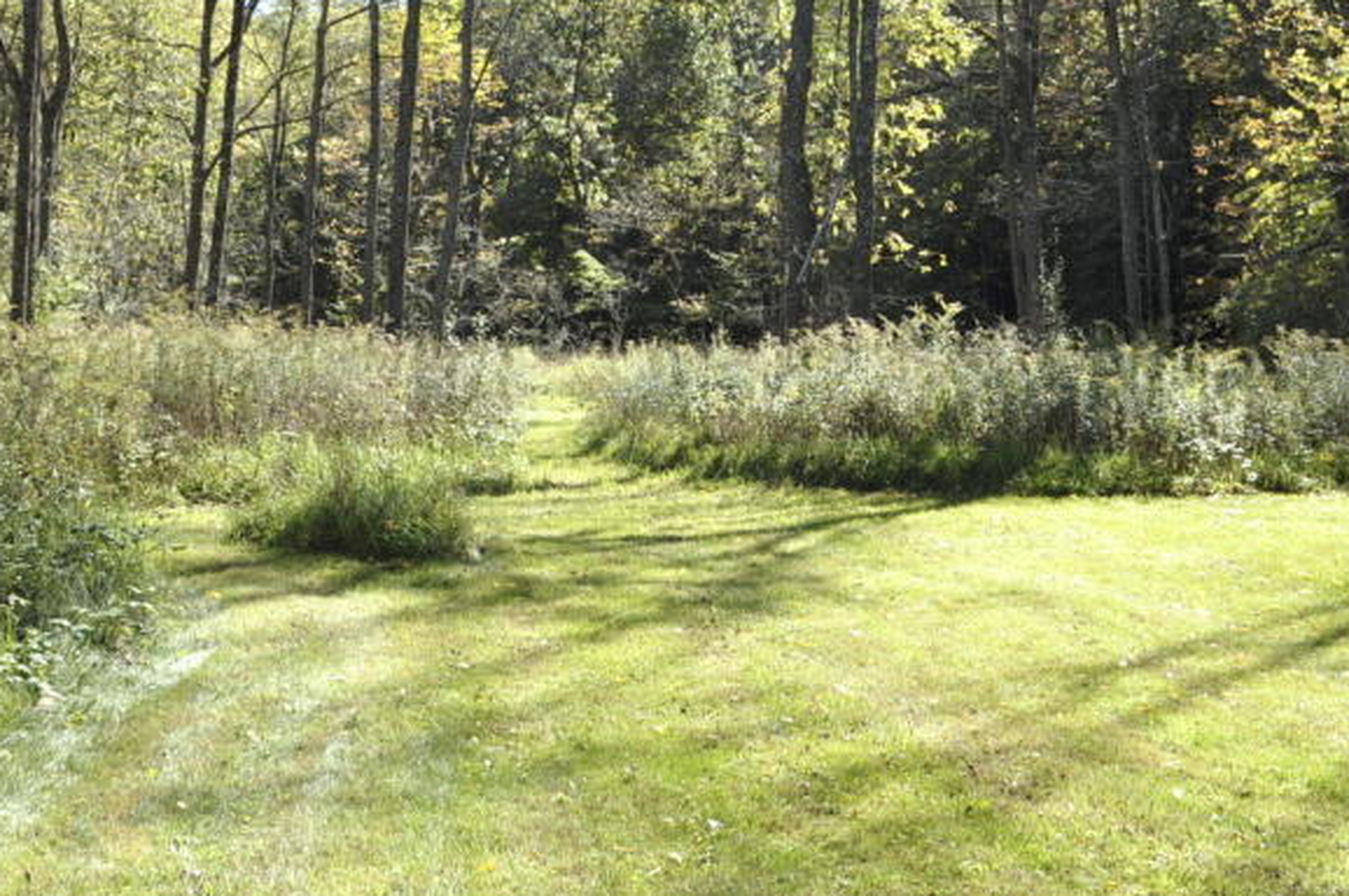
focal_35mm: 54
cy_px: 180
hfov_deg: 36.9
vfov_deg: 24.6
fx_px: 2021
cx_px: 630
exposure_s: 1/125
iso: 200
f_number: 9
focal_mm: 18
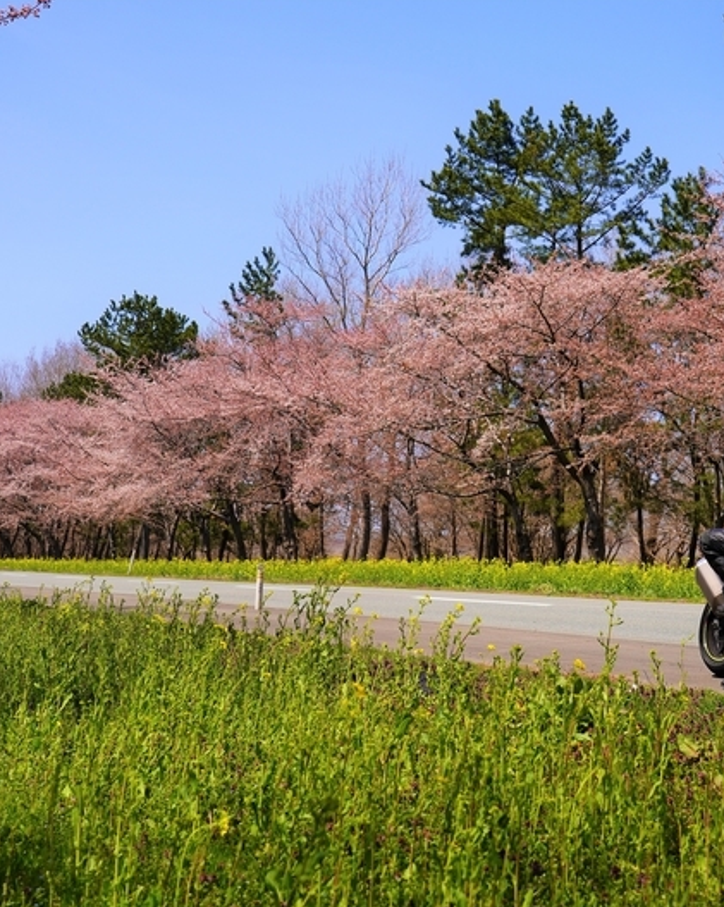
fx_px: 1528
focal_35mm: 57
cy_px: 457
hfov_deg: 26.6
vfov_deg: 33.0
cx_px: 406
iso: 100
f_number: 5.6
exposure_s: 1/640
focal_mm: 40
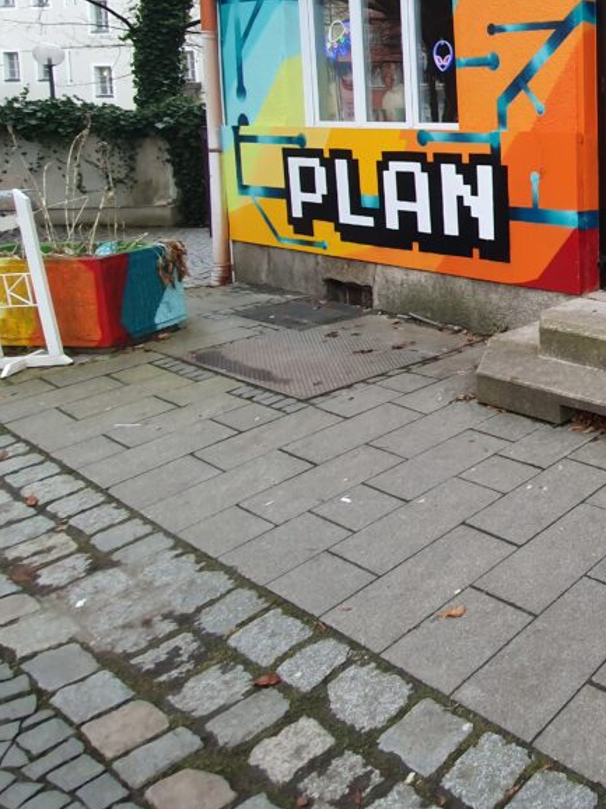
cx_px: 815
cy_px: 211
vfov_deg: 62.0
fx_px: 631
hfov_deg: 34.0
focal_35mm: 27
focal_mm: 1.8
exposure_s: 1/100
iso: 64
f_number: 2.2
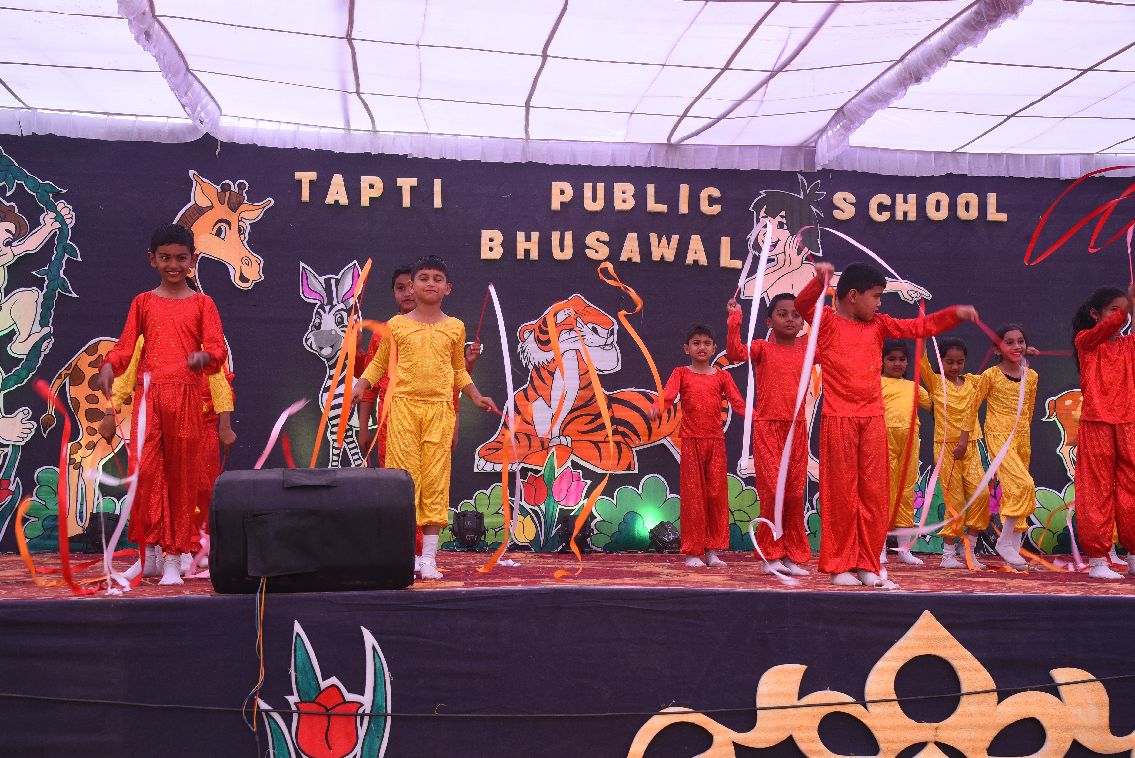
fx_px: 1388
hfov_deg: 44.5
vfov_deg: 30.5
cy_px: 379
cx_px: 568
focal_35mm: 44
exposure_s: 1/125
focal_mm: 44
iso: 500
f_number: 10
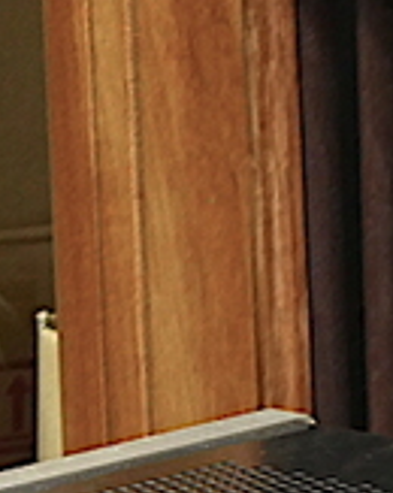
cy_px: 708
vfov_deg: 2.7
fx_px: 10400
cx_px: 520
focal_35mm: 714
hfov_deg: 2.2
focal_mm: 22.3
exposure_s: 1/3.2
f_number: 5.2
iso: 200
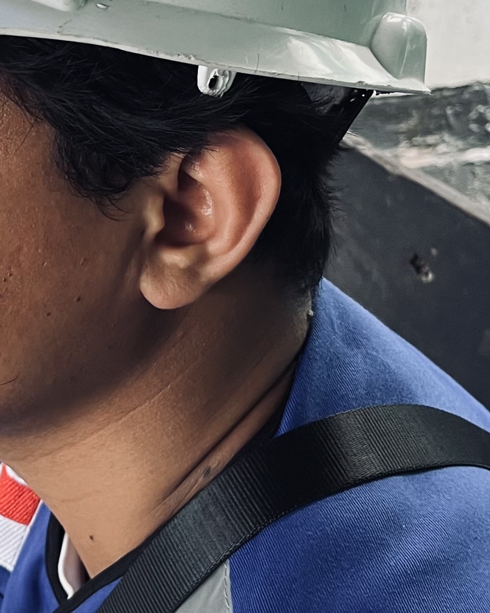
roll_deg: +0.7
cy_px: 260
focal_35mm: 85
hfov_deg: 17.3
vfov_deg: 22.5
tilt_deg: -27.3
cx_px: -81
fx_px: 1541
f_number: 1.6
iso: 80
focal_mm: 5.1
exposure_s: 1/50
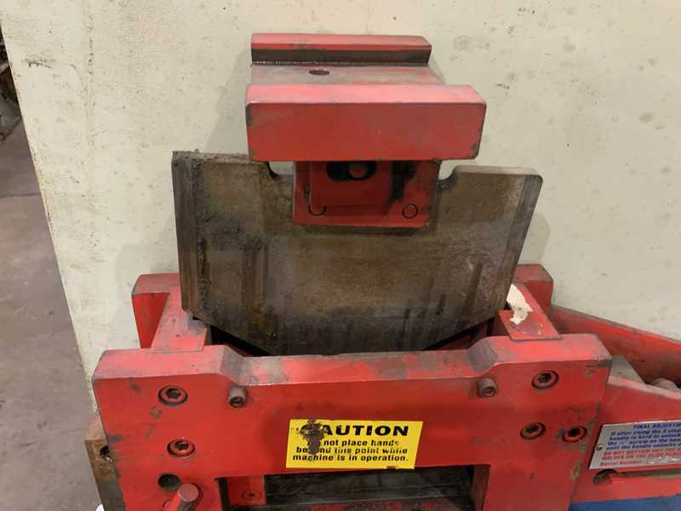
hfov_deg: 61.7
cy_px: 256
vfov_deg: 48.2
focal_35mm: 29
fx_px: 571
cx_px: 340
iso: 250
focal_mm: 3
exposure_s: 1/60
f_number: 1.8
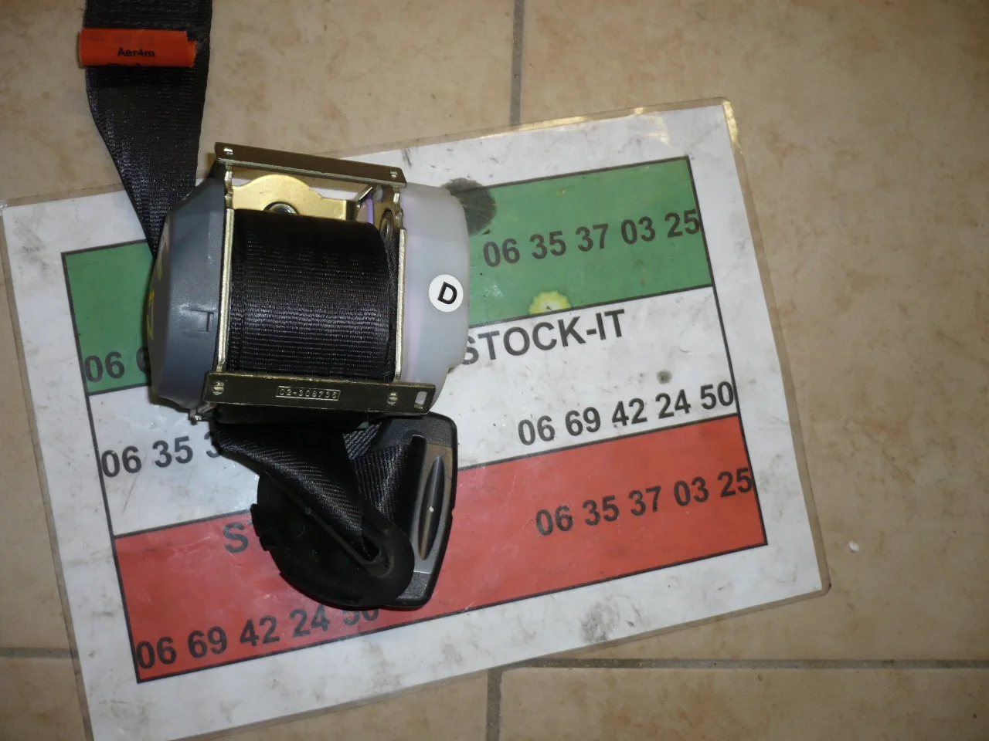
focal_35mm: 35
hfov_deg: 52.6
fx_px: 1000
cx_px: 494
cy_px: 370
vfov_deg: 40.7
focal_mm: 5.8
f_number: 2.8
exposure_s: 1/30
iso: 100
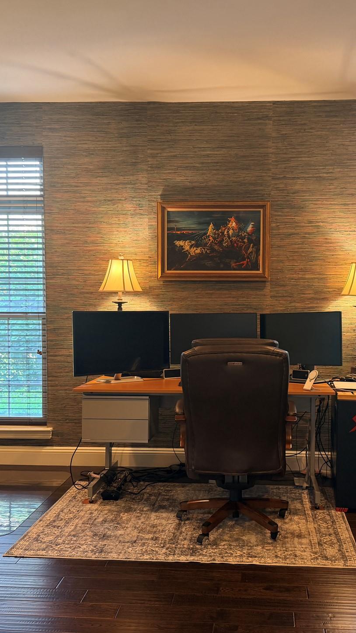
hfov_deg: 31.8
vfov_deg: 54.0
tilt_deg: -3.9
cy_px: 329
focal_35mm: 37
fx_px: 621
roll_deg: -0.4
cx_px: 231
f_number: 1.78
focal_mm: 6.76
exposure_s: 1/60
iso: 125
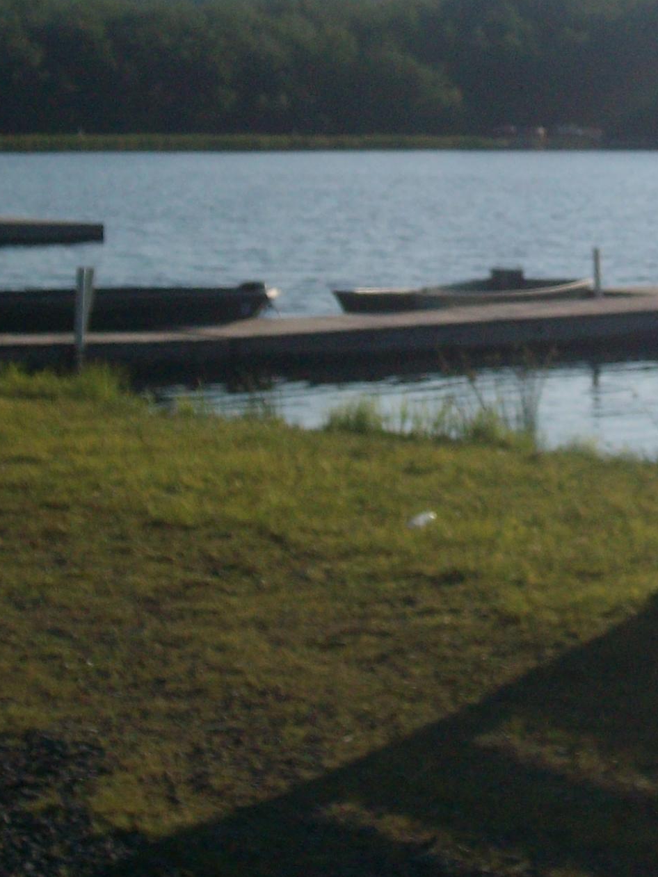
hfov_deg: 13.7
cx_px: 602
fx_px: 2713
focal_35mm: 107
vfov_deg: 18.2
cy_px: 144
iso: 80
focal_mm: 7.46
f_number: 7.9
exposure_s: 1/357
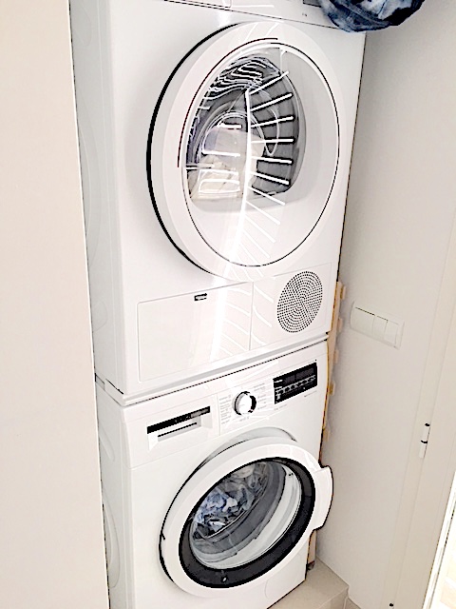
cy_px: 304
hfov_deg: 48.2
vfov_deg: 61.7
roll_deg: -2.6
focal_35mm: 29
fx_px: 509
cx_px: 228
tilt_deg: -20.6
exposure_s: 1/33
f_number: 2.2
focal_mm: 4.15
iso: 40
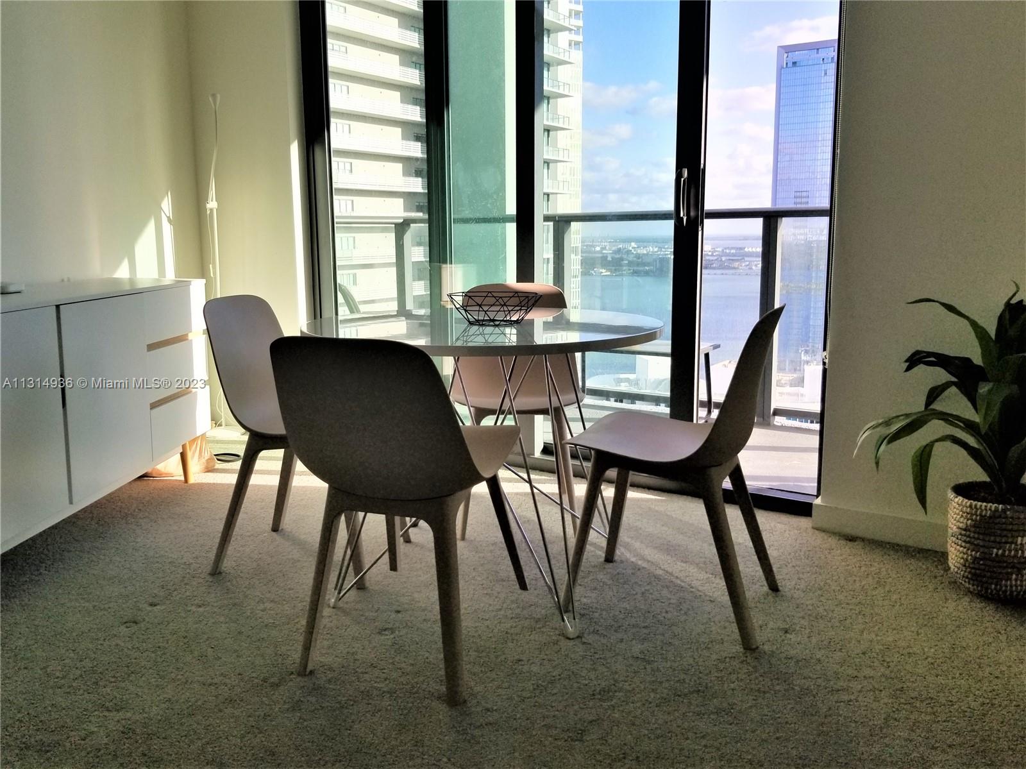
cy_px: 384
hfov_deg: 67.3
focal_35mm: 26
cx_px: 513
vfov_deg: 53.0
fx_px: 770
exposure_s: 1/1524
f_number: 1.7
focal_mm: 4.25
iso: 50
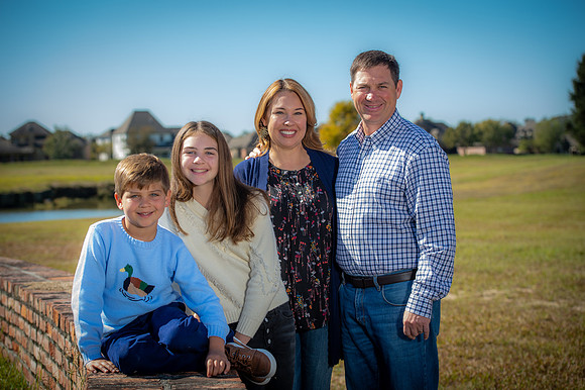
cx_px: 292
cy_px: 195
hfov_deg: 27.0
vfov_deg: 18.2
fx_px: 1218
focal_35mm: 75
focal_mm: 75
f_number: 5
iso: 50
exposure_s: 1/250
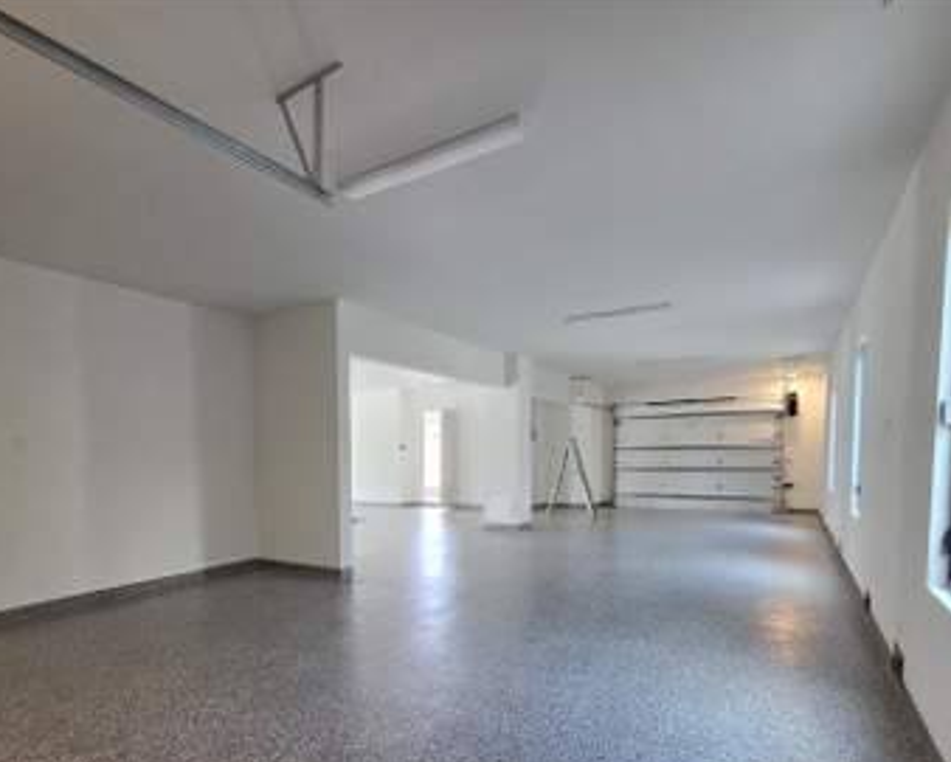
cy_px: 498
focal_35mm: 18
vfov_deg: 72.0
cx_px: 388
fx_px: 507
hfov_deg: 85.4
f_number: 2.2
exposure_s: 1/60
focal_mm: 2.2
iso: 250
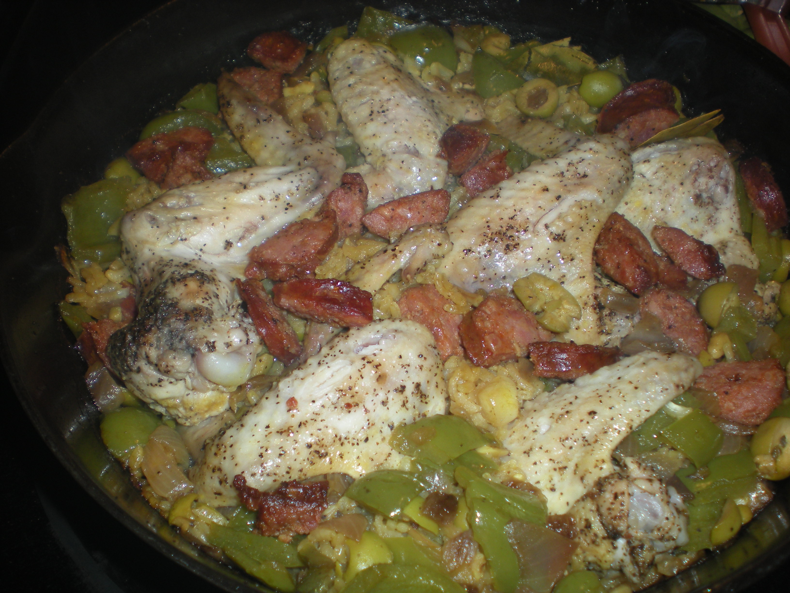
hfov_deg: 49.0
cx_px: 395
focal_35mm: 38
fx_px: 867
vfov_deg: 37.7
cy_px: 296
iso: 64
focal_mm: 6.3
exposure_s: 1/60
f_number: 3.1
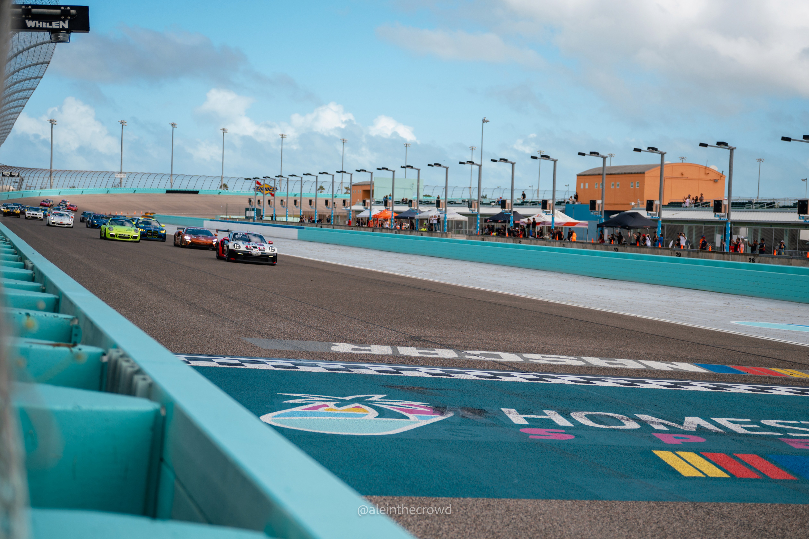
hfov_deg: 33.4
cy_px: 323
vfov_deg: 22.6
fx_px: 1347
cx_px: 409
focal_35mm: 60
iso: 160
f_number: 2.8
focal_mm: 50
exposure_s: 1/1600
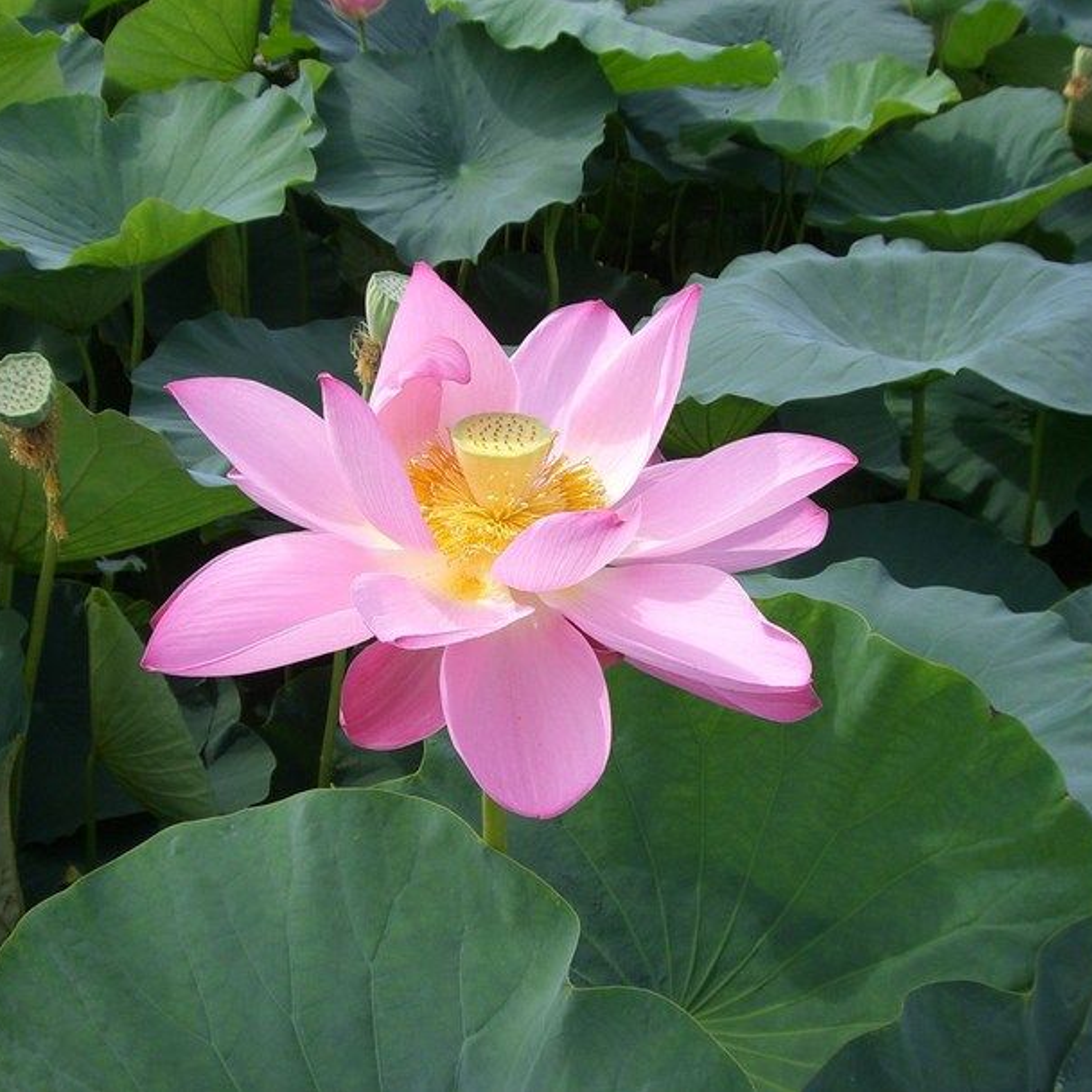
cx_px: 549
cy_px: 545
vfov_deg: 37.6
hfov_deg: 37.6
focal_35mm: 45
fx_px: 1606
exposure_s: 1/500
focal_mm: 6.2
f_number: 4.3
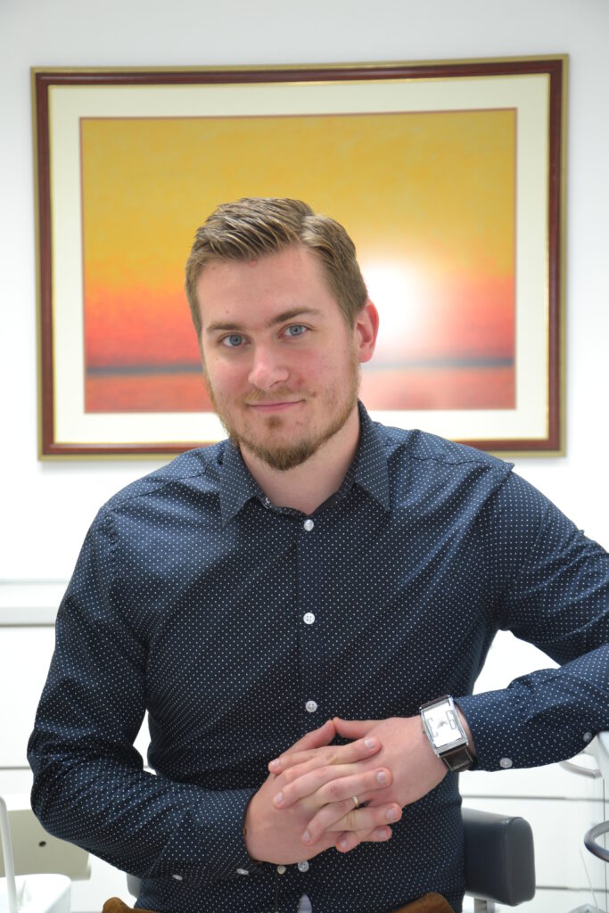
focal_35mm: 78
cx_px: 304
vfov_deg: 26.0
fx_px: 1978
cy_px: 456
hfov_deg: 17.5
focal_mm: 52
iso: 450
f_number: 5
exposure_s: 1/15
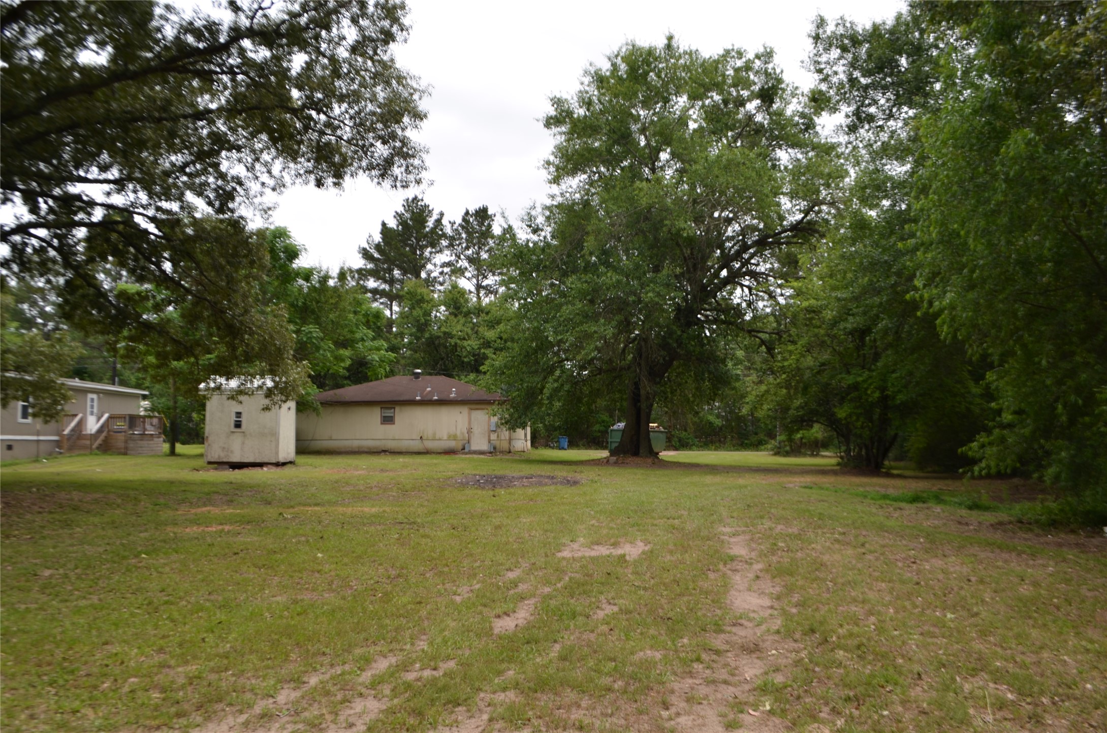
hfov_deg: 62.0
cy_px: 366
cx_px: 554
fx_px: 921
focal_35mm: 30
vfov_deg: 43.4
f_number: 5.6
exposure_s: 1/250
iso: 100
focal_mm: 20
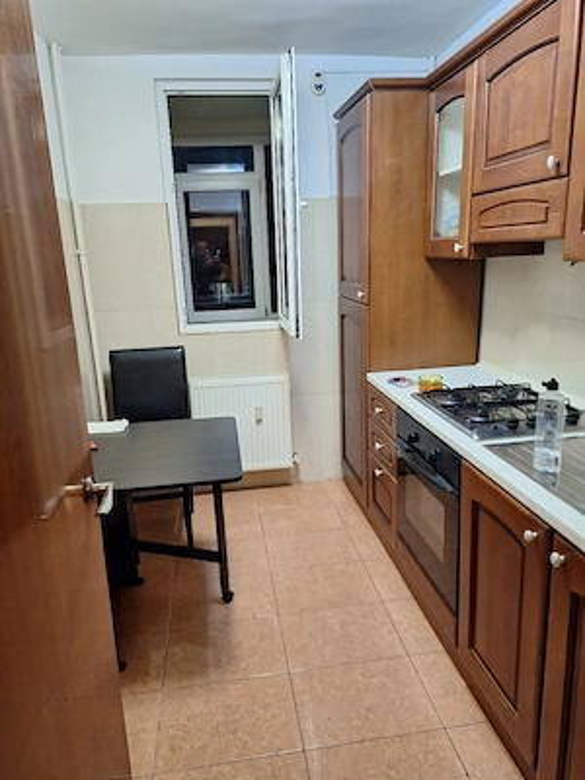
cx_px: 292
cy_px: 390
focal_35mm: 23
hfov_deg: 58.9
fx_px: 518
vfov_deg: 73.9
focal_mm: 5.54
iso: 320
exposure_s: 1/33
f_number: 1.8
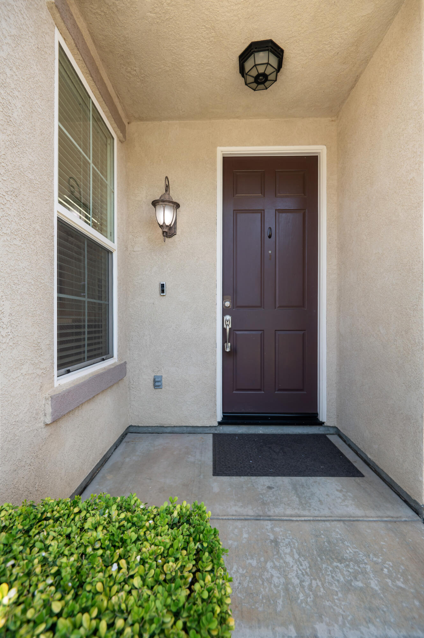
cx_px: 212
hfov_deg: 73.6
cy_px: 319
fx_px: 283
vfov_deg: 96.8
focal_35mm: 16
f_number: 4
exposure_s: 1/250
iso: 280
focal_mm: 16
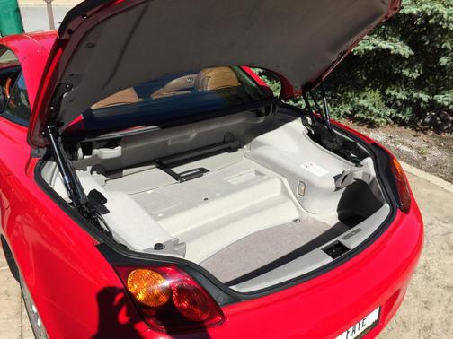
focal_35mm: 29
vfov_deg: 48.2
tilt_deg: -28.3
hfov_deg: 61.7
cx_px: 226
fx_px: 380
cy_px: 170
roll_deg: -3.6
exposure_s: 1/2198
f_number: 2.2
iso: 32
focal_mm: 4.15
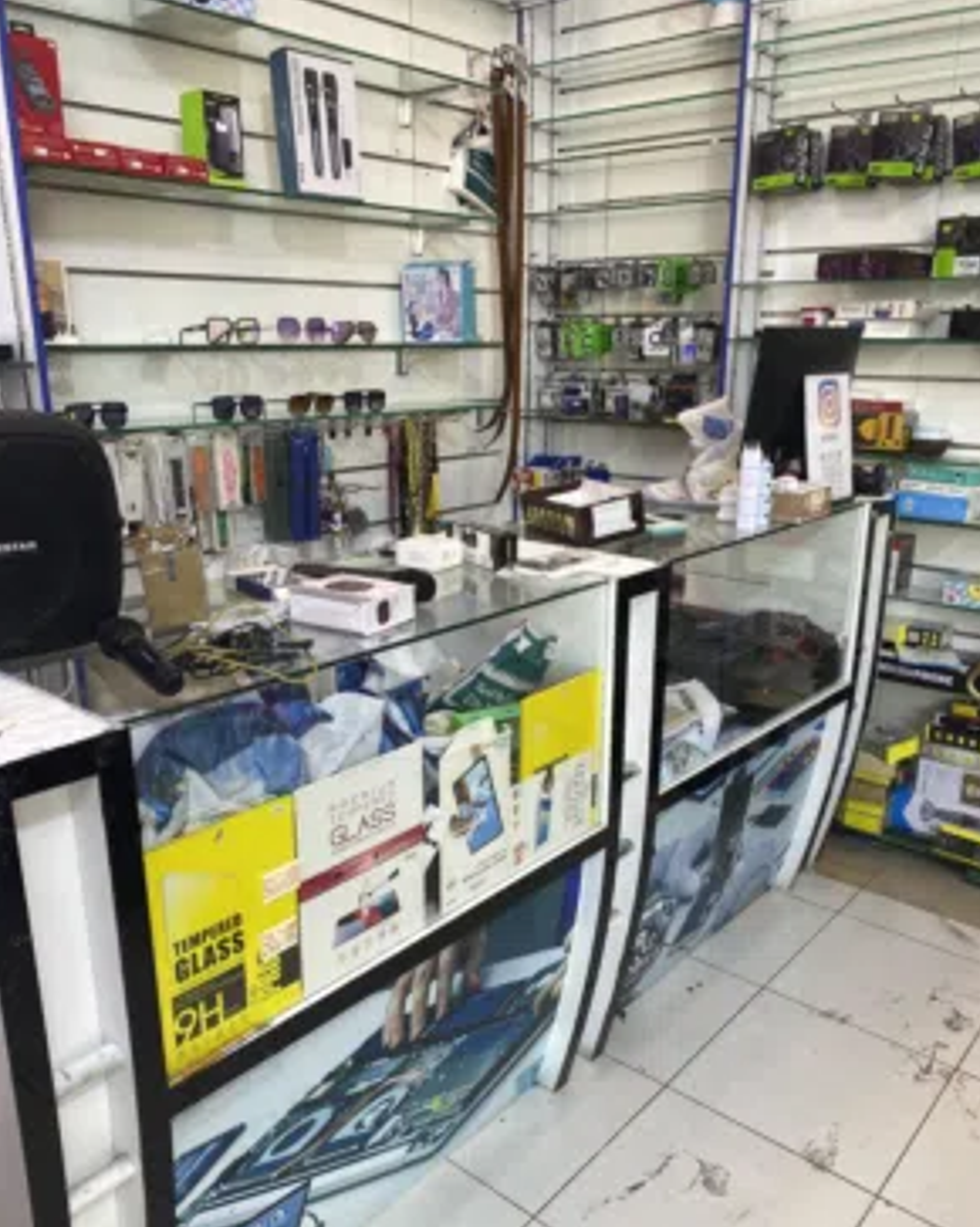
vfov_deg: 62.2
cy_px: 663
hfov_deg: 51.5
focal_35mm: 28
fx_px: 1016
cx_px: 500
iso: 40
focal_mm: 4.25
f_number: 1.8
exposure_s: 1/100
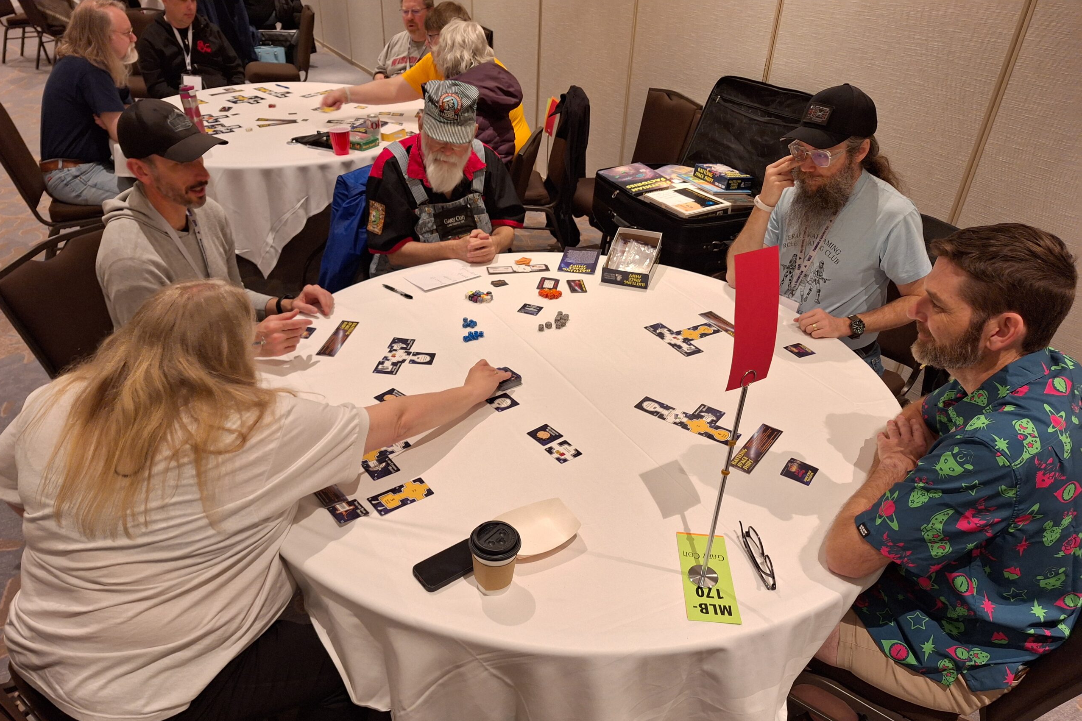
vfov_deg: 53.0
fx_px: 721
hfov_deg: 73.7
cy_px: 405
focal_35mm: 24
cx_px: 540
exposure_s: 1/40
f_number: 1.8
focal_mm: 5.54
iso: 200
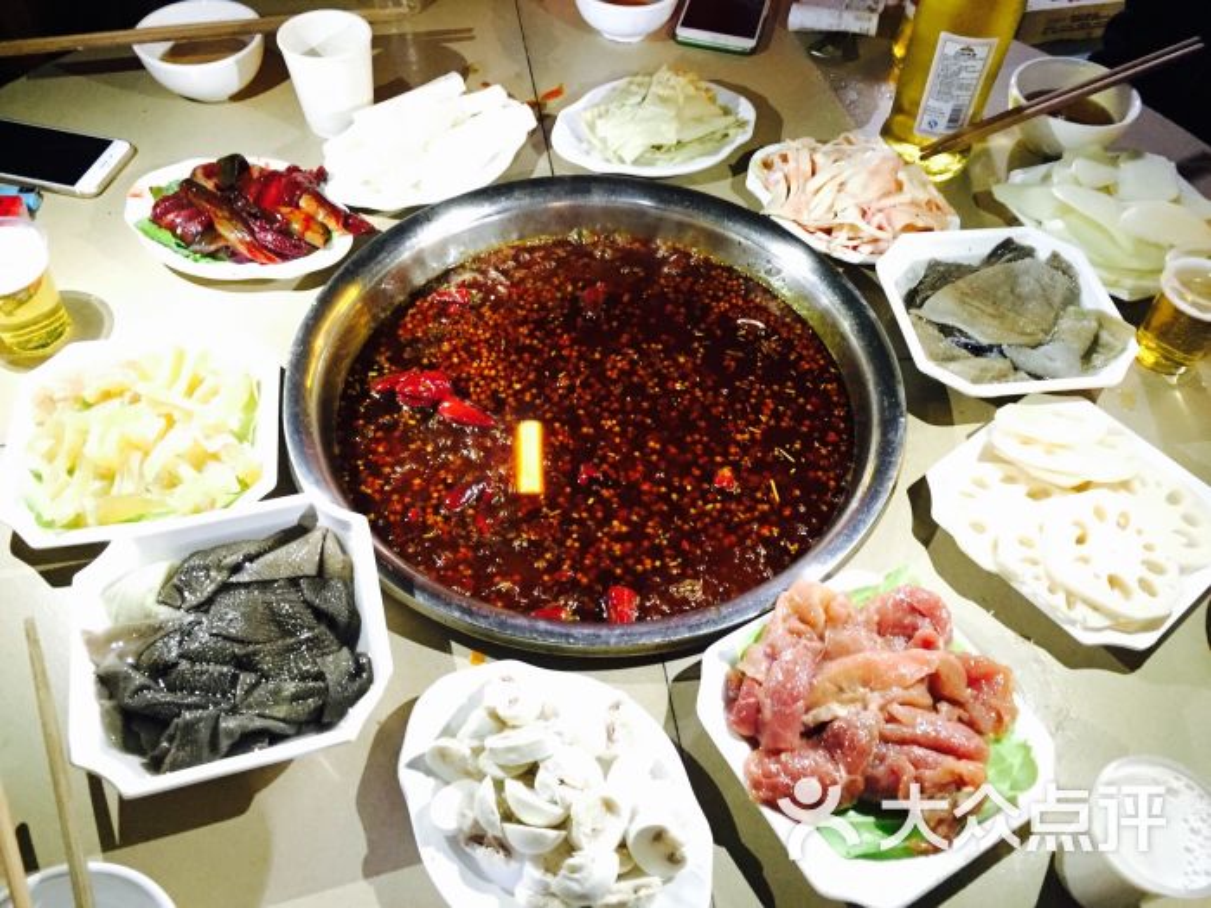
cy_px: 454
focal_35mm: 29
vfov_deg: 48.2
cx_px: 606
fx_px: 1015
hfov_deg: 61.7
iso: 800
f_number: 2.2
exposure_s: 1/17
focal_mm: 4.15
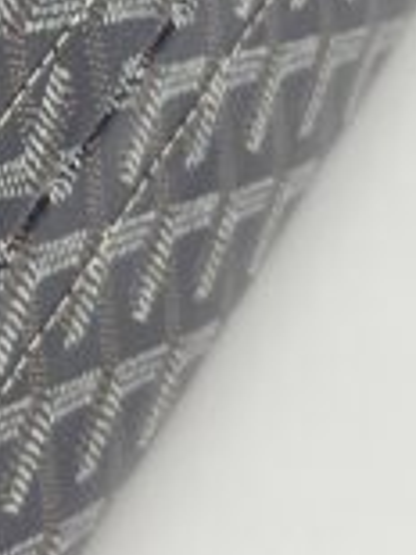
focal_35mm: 172
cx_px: -531
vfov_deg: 11.1
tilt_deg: -39.4
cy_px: -247
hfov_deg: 8.0
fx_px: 2760
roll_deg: -2.1
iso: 32
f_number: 1.5
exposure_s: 1/143
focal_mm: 5.7
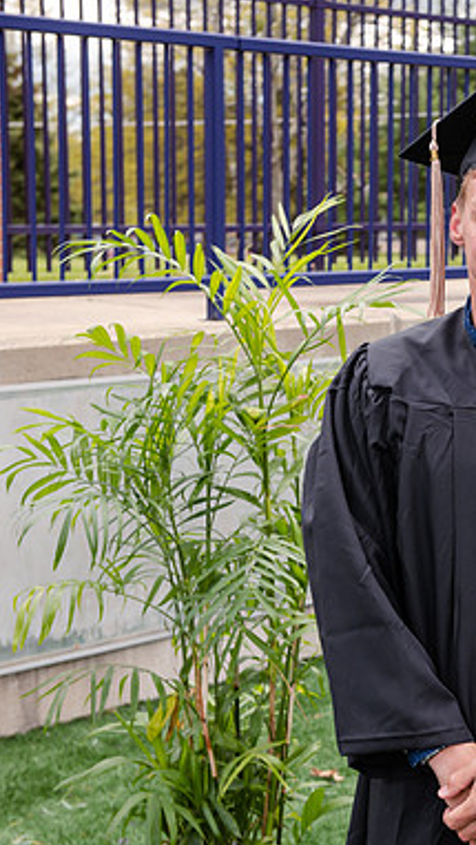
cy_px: 433
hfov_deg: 14.1
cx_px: 498
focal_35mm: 84
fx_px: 1884
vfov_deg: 25.3
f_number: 5.6
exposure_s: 1/200
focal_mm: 52
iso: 200
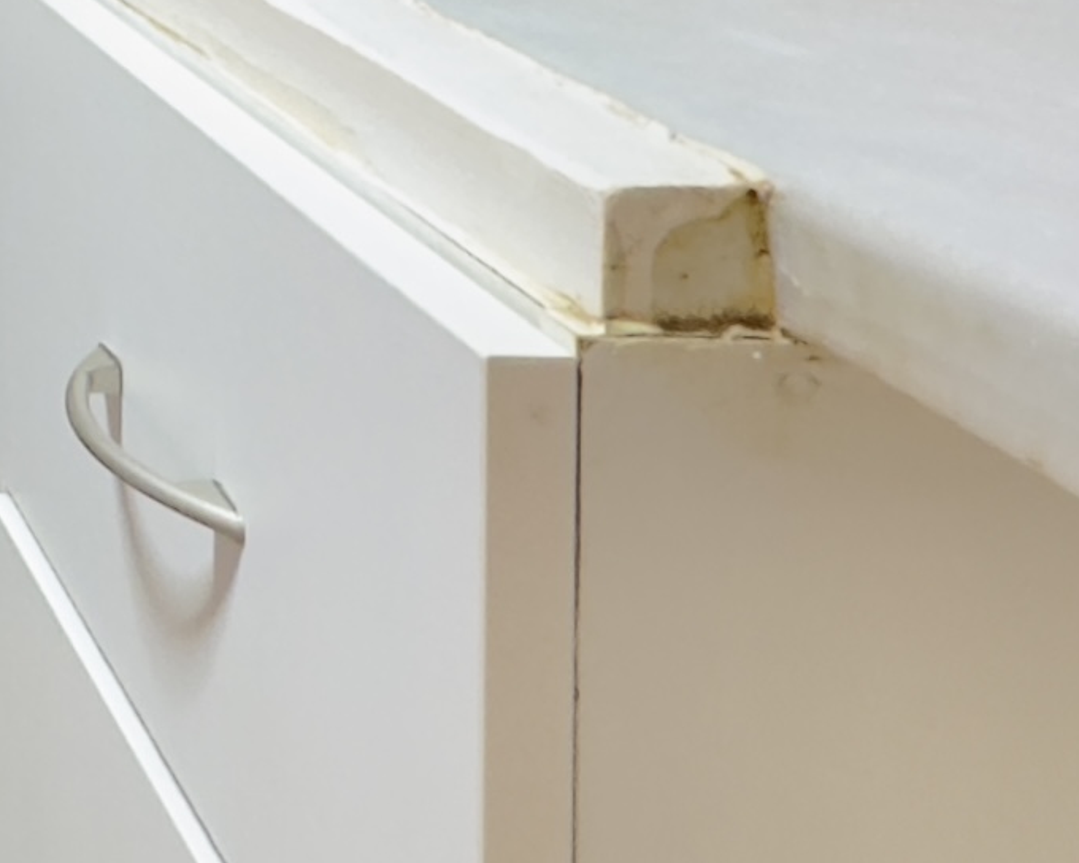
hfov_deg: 18.6
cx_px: -841
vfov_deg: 17.2
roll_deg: +1.0
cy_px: -416
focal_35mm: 81
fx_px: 2587
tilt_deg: -1.7
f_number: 2.2
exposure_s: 1/50
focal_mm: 2.22
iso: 640
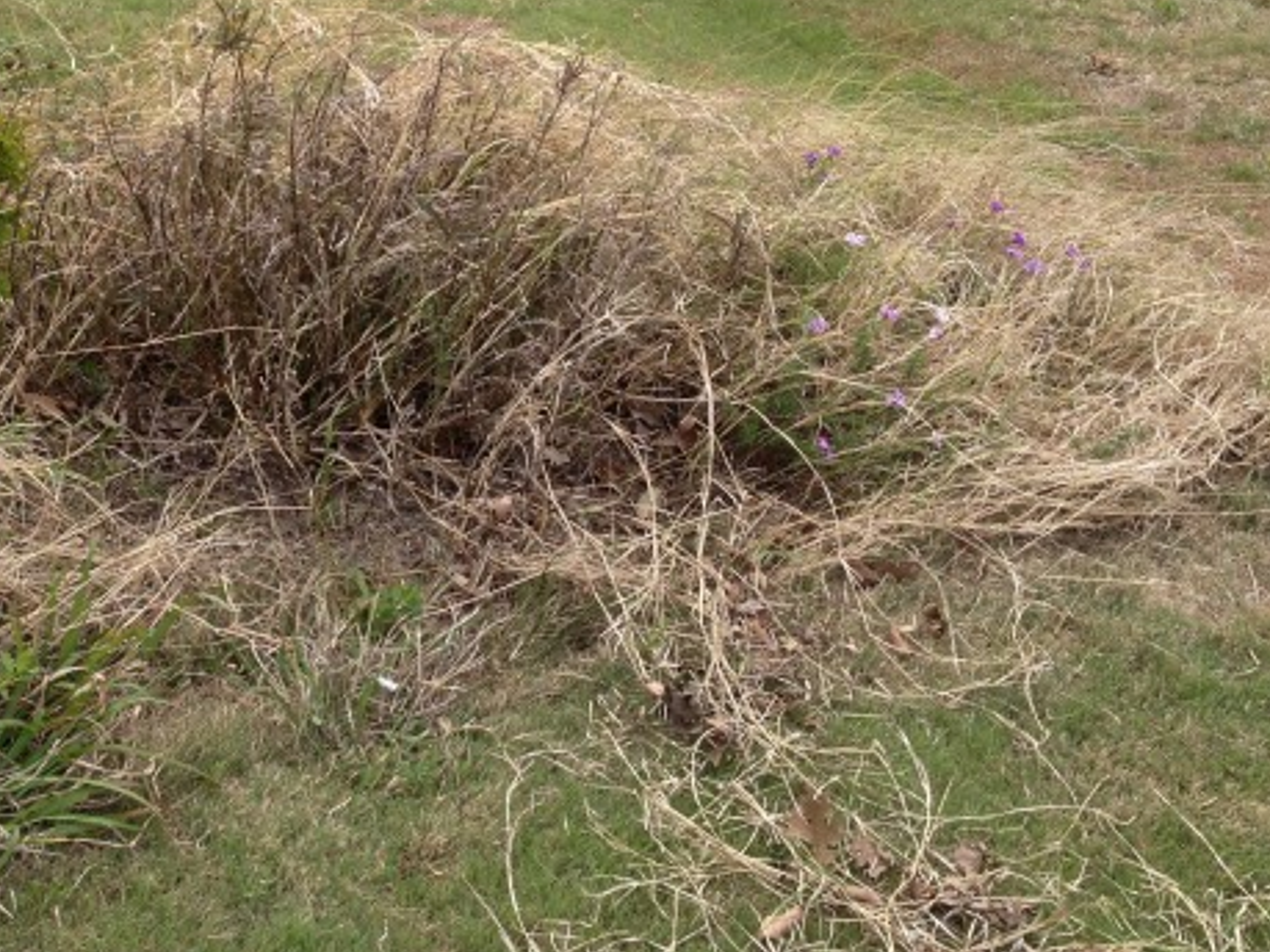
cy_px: 263
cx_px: 315
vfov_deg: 23.8
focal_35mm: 61
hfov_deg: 31.1
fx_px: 2237
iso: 50
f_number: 2.4
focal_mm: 4.28
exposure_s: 1/587
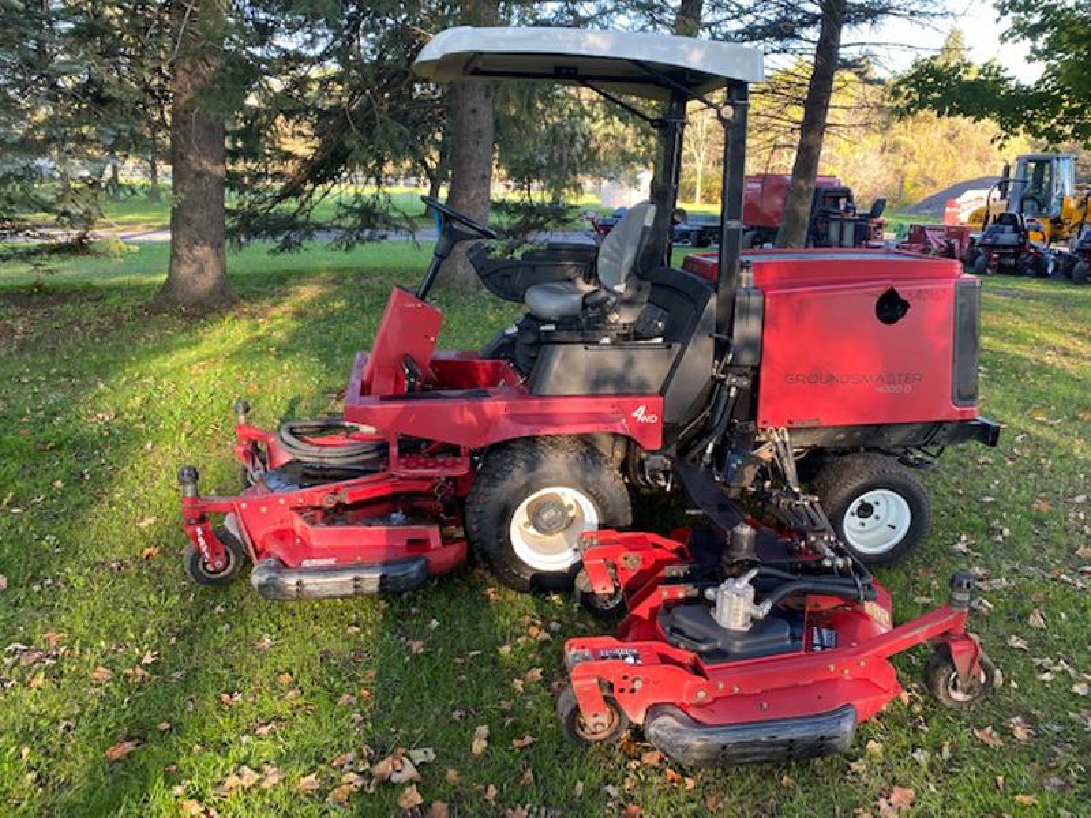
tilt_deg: -16.3
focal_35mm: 26
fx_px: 819
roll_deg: -1.2
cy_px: 409
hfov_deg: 67.3
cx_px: 546
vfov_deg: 53.1
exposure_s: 1/122
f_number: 1.8
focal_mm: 4.25
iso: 64
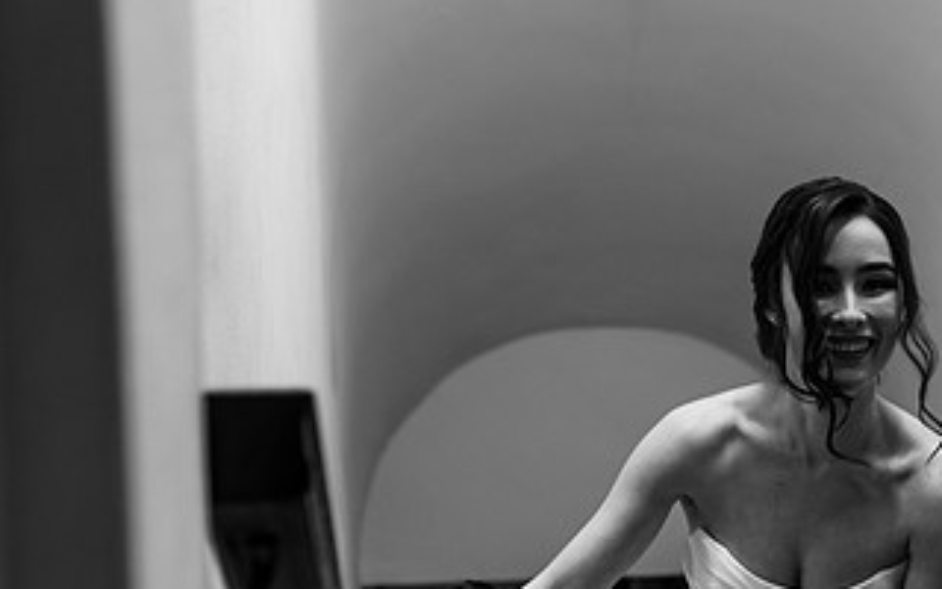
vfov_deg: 19.4
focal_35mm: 67
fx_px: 1720
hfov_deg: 30.4
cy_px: 319
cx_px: 645
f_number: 2
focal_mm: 35
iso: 125
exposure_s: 1/200
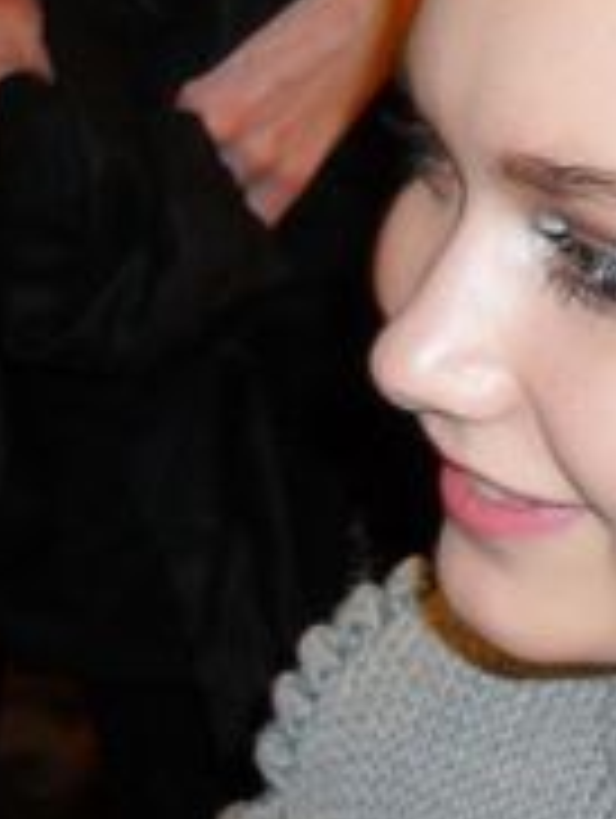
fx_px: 2912
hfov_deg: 11.9
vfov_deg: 15.7
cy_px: -22
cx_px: 697
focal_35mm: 123
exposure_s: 1/45
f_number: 3.2
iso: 200
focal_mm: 6.3
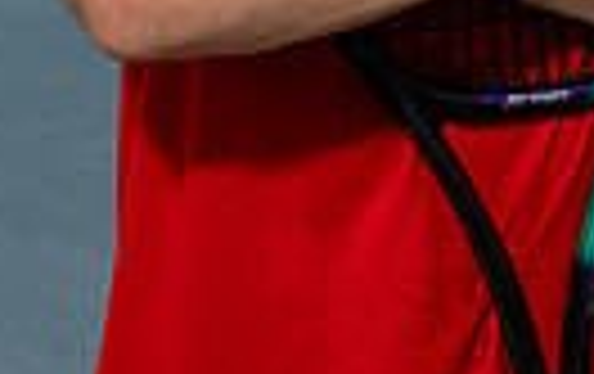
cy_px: -541
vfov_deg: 6.5
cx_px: 428
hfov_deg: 10.8
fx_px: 3146
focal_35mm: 194
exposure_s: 1/250
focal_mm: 56
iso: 100
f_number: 8
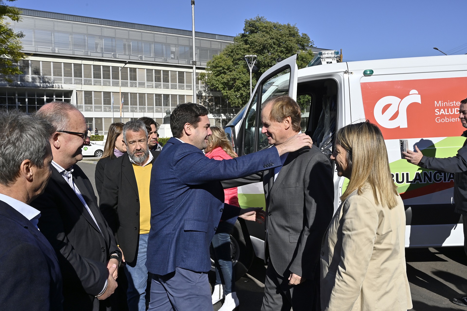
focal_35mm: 32
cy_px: 156
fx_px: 422
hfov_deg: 58.0
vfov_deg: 40.5
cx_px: 234
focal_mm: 32.5
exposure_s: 1/640
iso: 250
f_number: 11
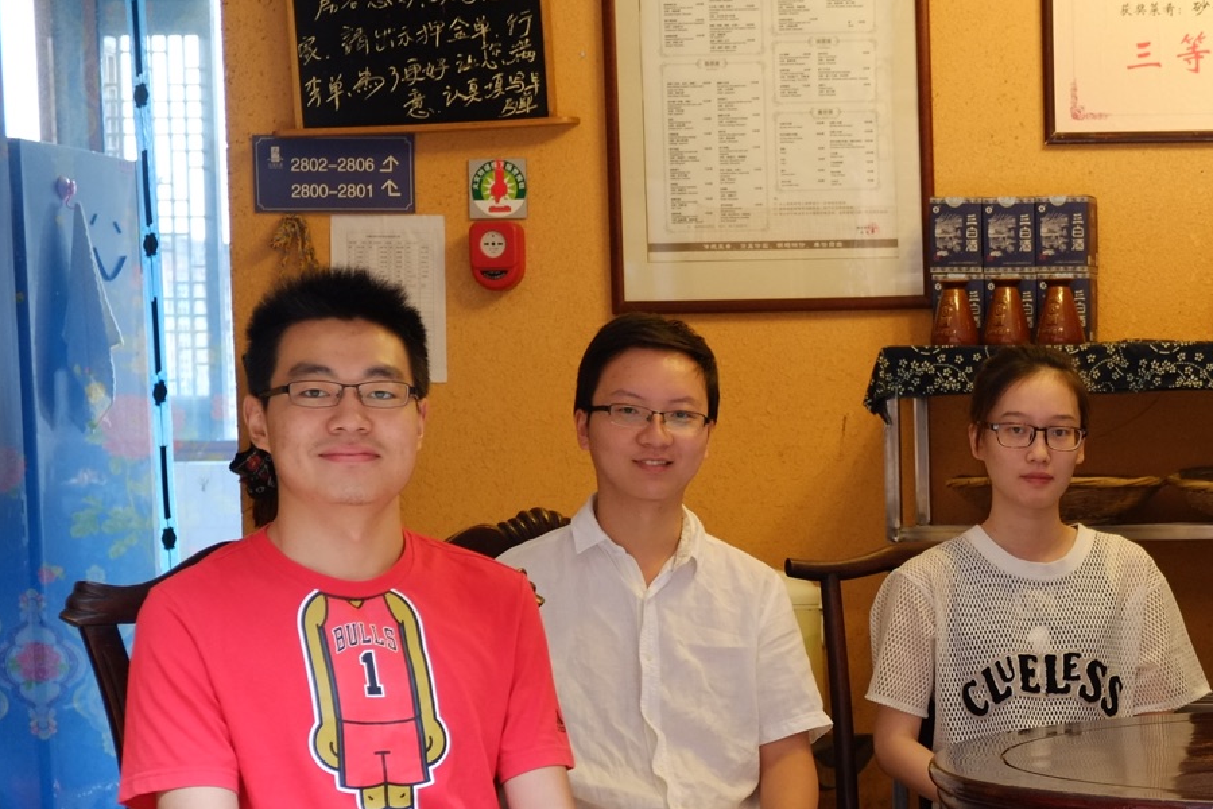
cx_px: 1208
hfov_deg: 21.0
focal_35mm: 94
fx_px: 3167
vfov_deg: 14.4
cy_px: 744
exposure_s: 1/26
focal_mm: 31.5
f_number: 3.6
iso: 500
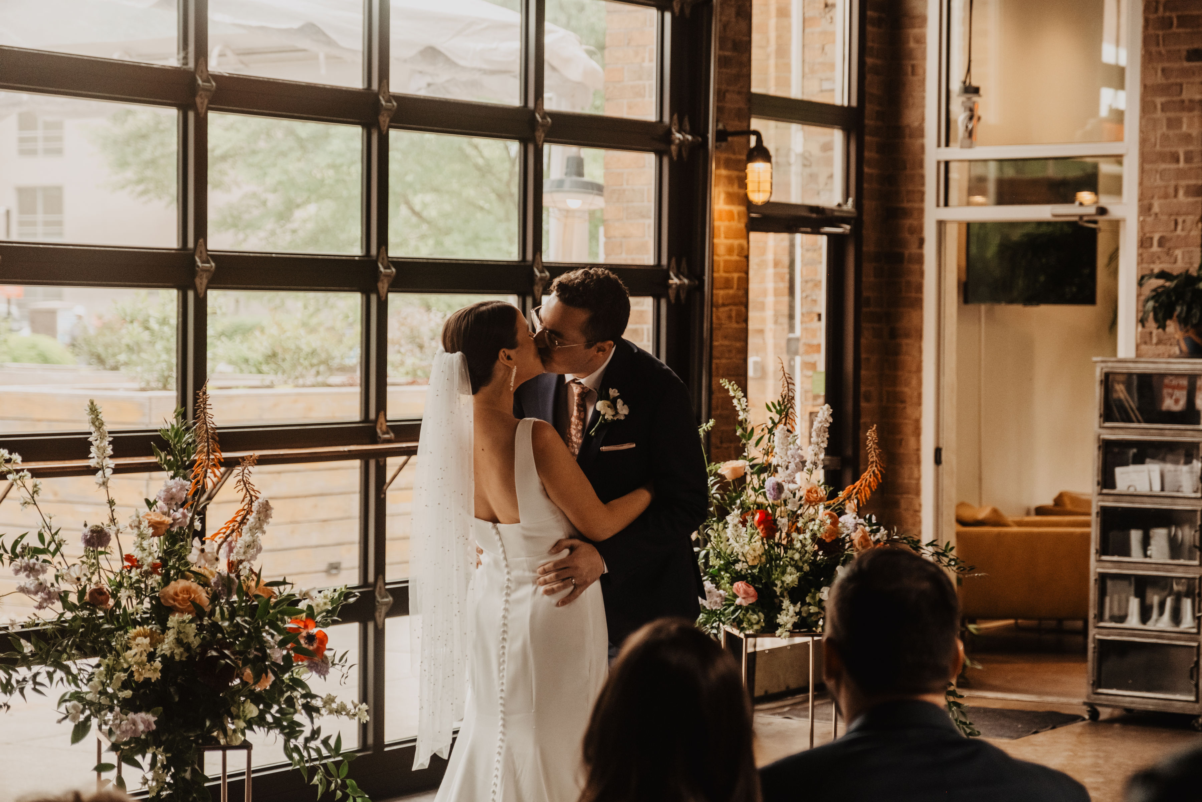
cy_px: 401
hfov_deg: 24.5
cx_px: 601
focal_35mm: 83
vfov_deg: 16.5
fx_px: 2771
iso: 1000
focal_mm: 55
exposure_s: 1/500
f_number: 3.2
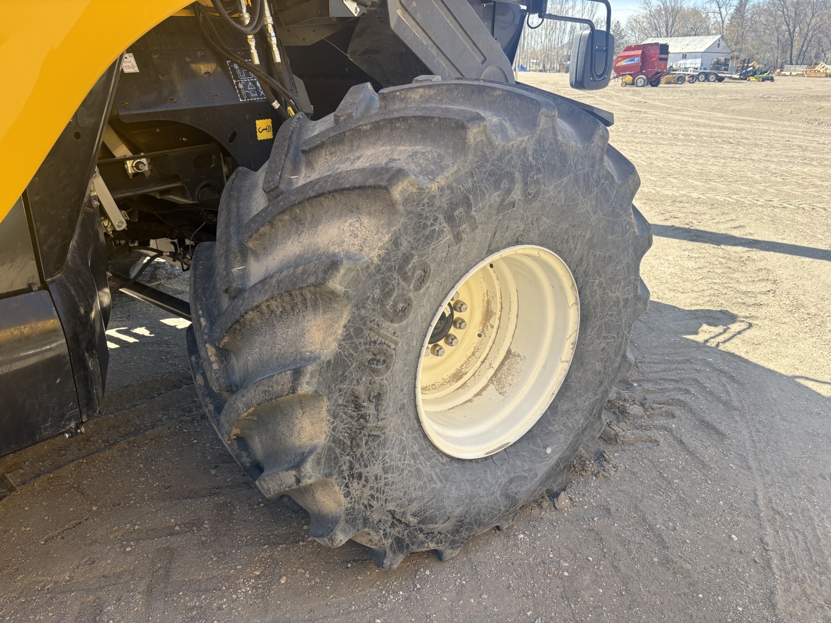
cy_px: 312
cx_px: 416
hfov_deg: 67.3
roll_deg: +0.5
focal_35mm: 26
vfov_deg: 53.1
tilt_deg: -21.1
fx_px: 624
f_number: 1.6
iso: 50
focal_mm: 5.96
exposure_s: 1/654
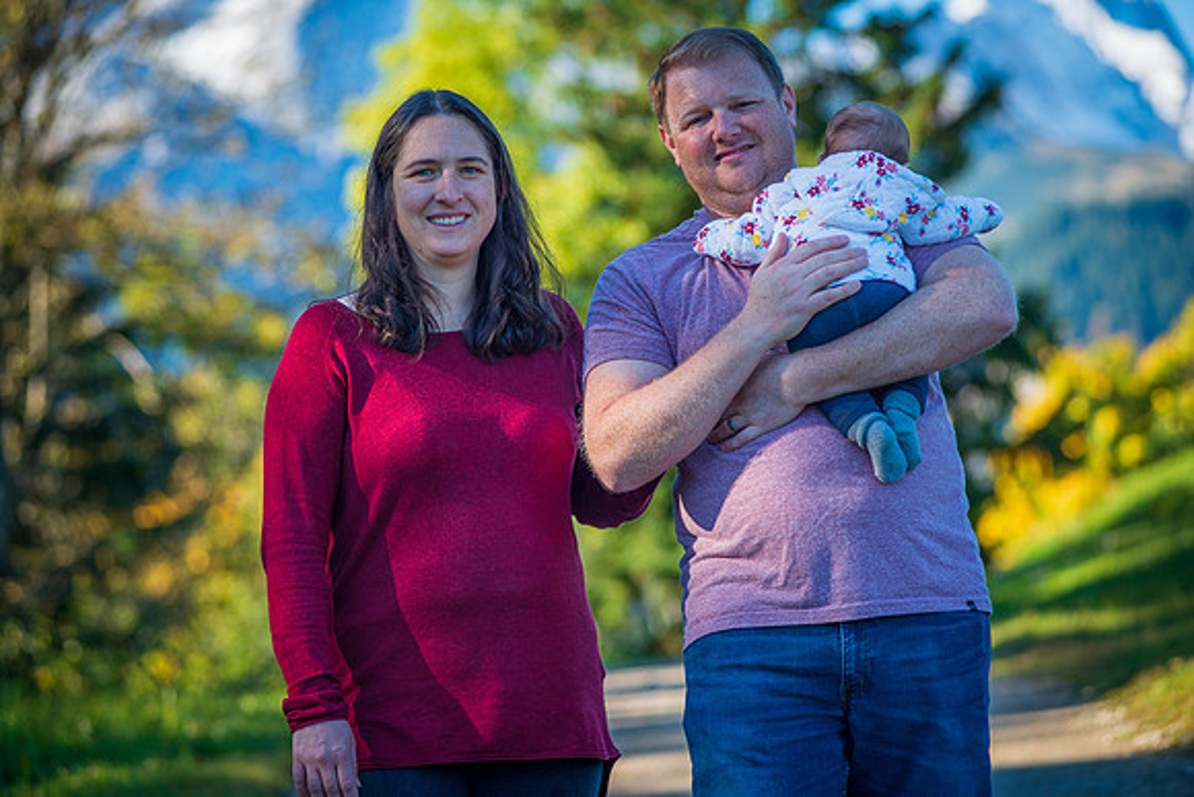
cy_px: 398
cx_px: 597
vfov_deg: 10.2
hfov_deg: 15.2
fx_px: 4478
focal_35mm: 135
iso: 100
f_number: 4
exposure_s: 1/320
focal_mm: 135
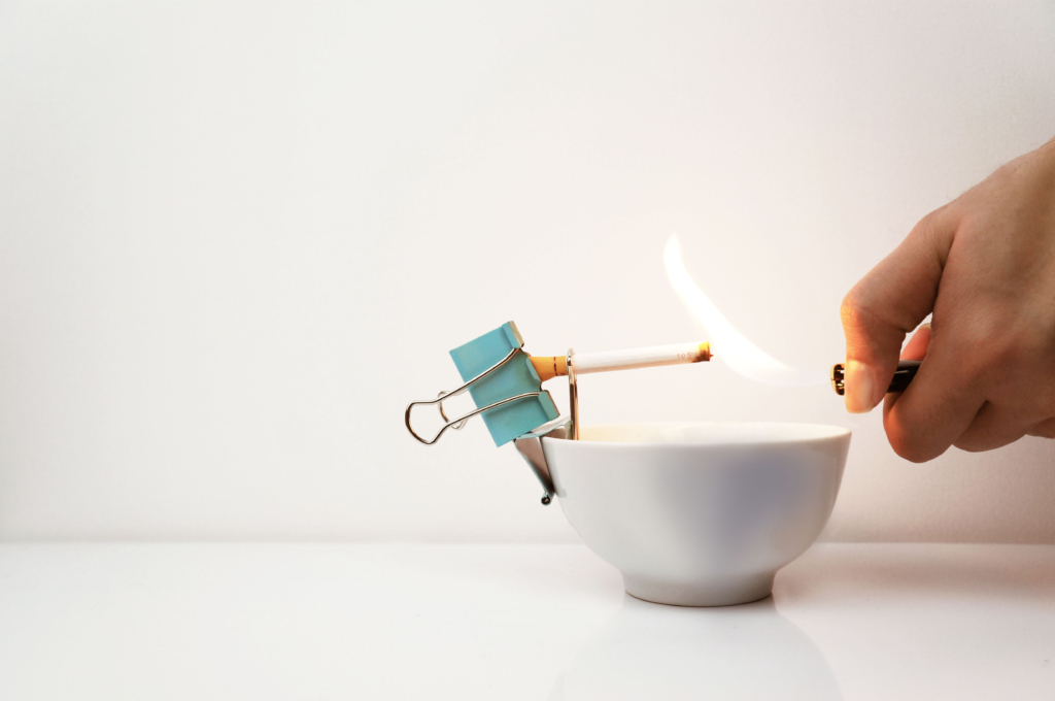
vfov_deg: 43.5
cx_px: 528
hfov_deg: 62.0
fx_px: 878
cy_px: 350
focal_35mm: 30
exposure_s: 1/100
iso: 200
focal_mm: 20
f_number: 4.5
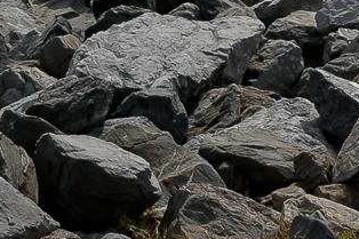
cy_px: -506
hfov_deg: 9.5
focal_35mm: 209
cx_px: -212
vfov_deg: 6.0
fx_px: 2083
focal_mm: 32
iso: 400
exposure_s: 1/800
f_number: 14
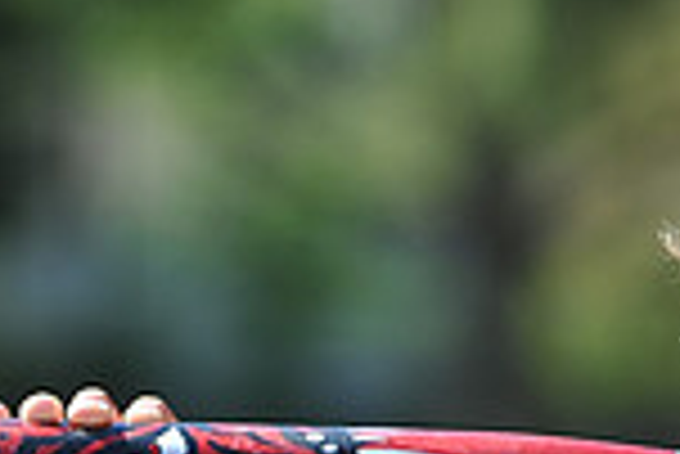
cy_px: 544
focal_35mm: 633
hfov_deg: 3.2
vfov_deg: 2.2
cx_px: 905
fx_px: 11968
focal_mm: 165
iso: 200
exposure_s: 1/800
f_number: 4.5
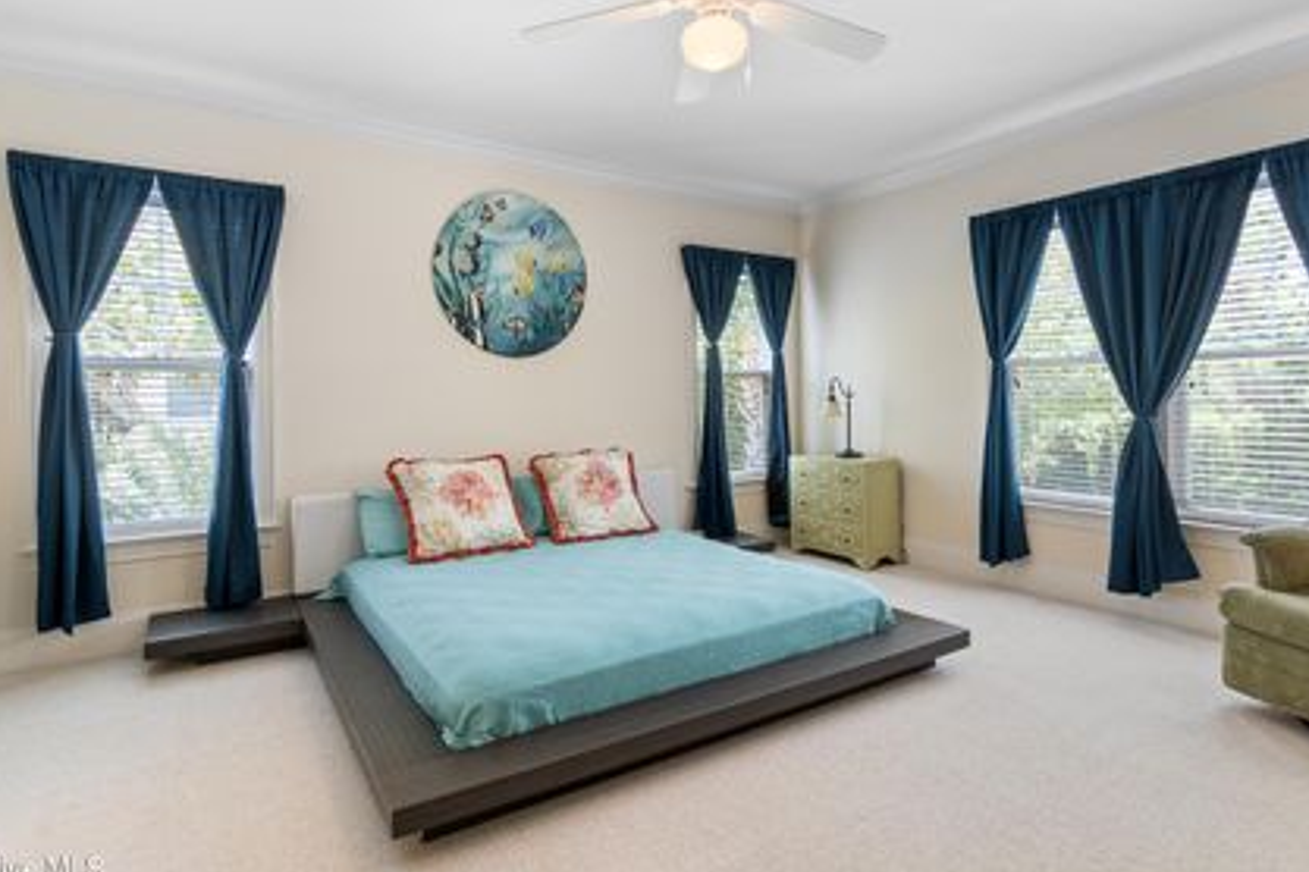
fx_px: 654
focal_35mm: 18
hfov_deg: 90.0
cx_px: 665
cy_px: 394
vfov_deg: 67.2
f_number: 4.5
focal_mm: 10
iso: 100
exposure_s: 1/5
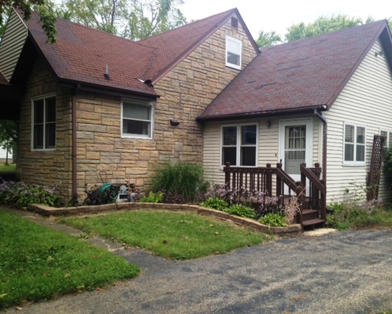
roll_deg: -0.4
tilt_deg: -1.0
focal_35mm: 35
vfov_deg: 42.2
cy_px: 157
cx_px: 206
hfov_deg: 51.5
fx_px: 406
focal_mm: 4.12
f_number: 2.4
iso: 50
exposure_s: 1/502
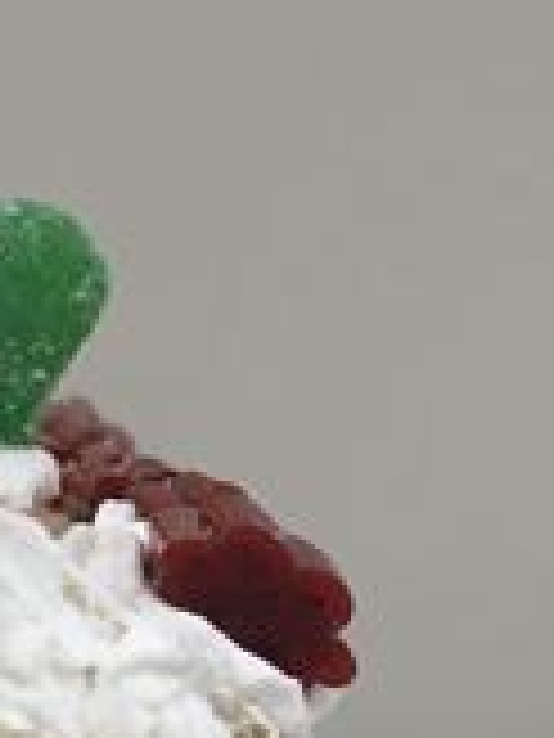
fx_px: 2646
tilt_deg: -14.0
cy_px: 828
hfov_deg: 10.9
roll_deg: +1.1
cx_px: -556
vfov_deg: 15.4
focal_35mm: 124
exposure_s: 1/30
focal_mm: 4.15
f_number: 2.2
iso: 40
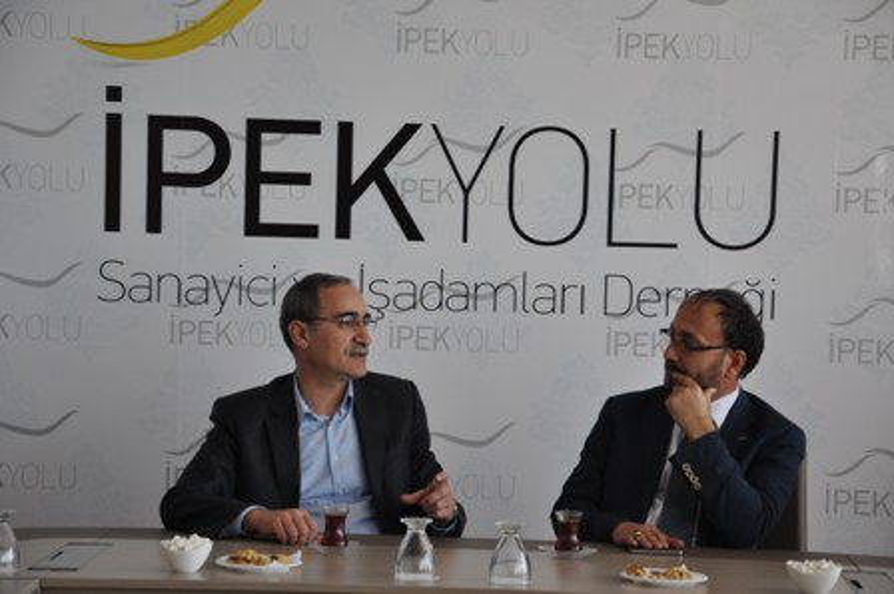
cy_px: 297
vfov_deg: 13.8
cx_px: 447
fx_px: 2457
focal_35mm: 99
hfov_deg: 20.6
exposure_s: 1/60
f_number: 5.3
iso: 450
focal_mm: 66
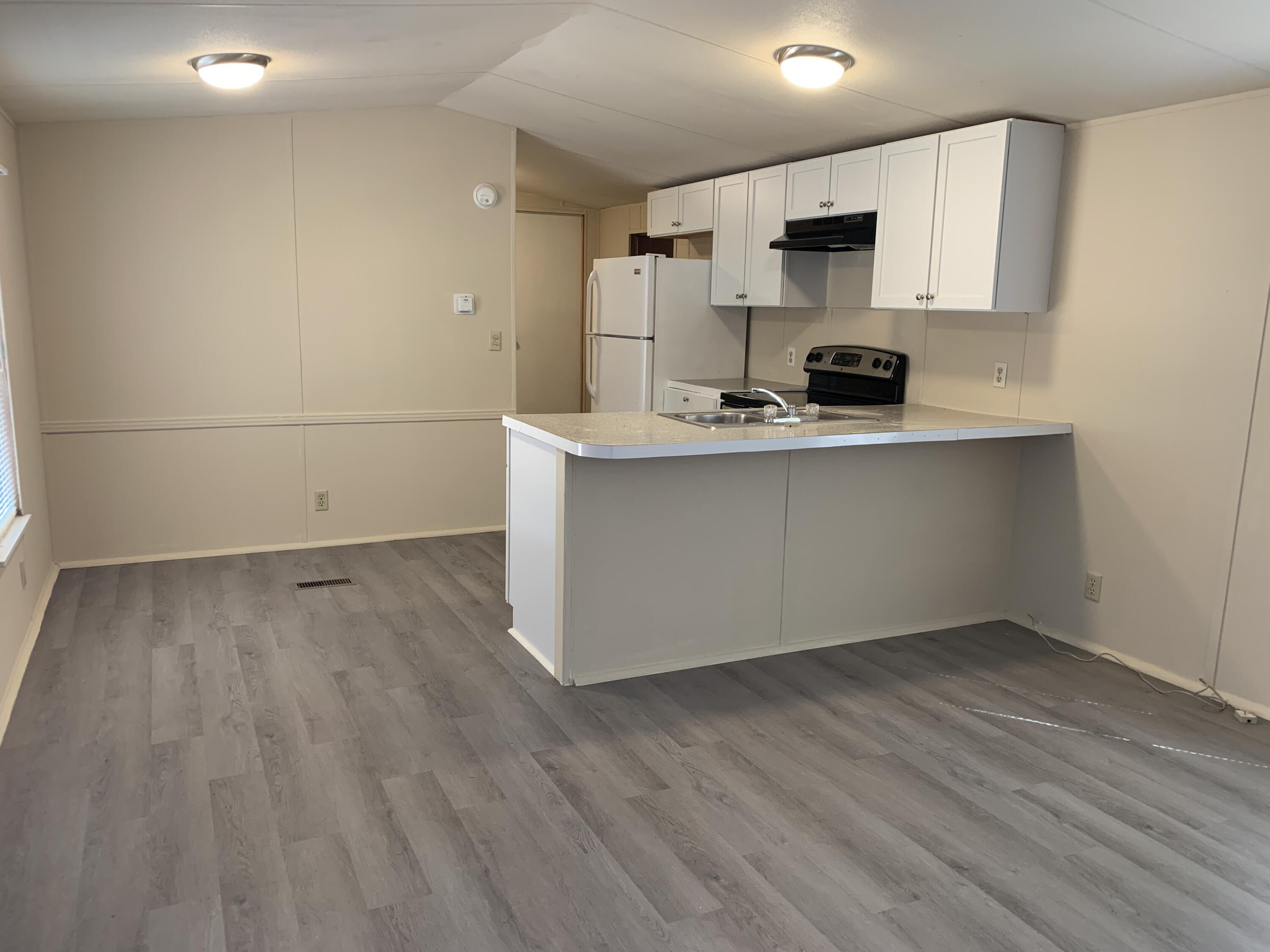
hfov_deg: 67.3
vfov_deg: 53.1
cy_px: 476
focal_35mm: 26
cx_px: 635
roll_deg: -1.0
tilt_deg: -10.6
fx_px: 954
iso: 125
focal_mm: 4.25
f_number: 1.8
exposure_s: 1/60
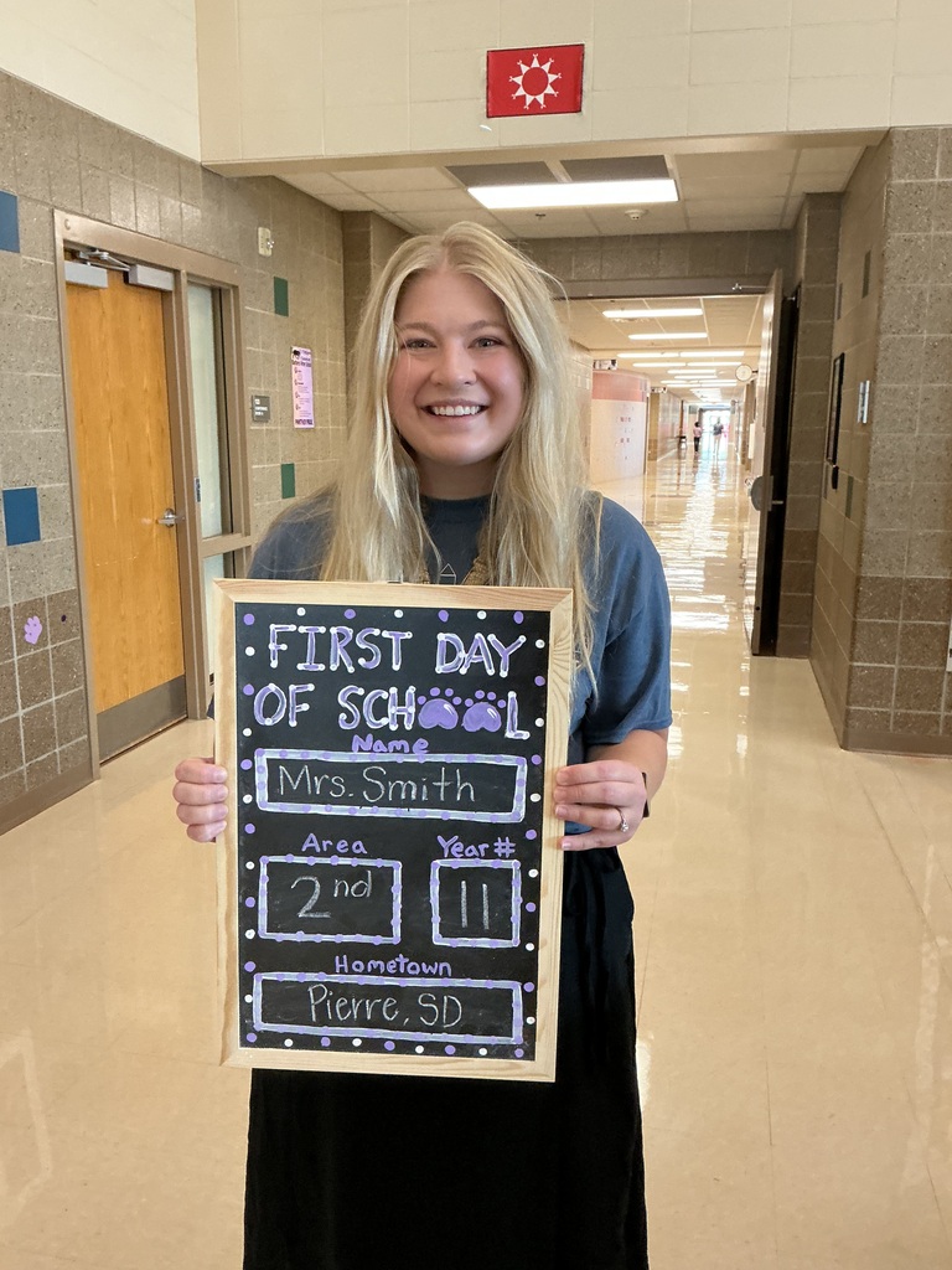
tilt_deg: -11.6
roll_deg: -0.3
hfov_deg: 48.2
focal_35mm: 29
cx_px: 476
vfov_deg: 61.7
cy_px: 635
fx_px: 1063
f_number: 1.8
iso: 200
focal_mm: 3
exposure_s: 1/60
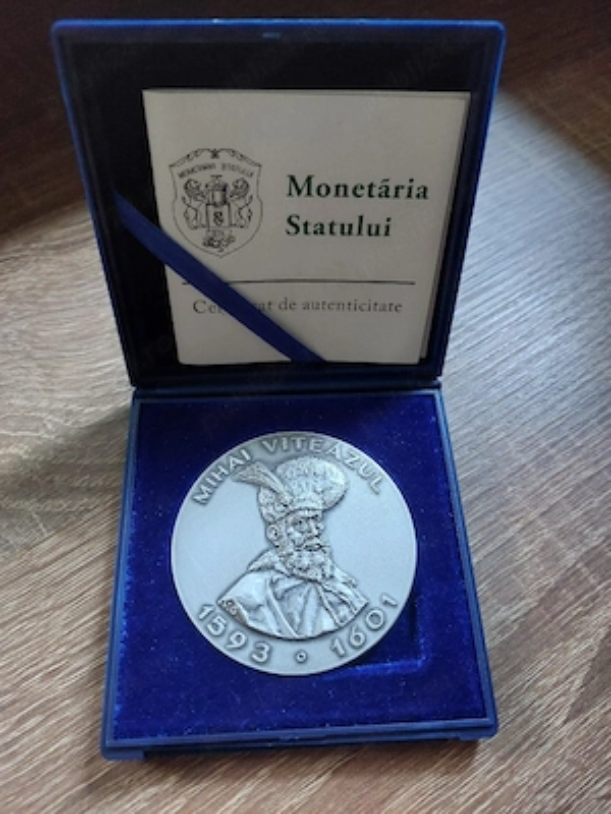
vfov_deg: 71.6
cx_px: 306
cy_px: 407
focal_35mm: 24
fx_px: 565
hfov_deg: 56.8
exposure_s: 1/50
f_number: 1.8
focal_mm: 5.23
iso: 640
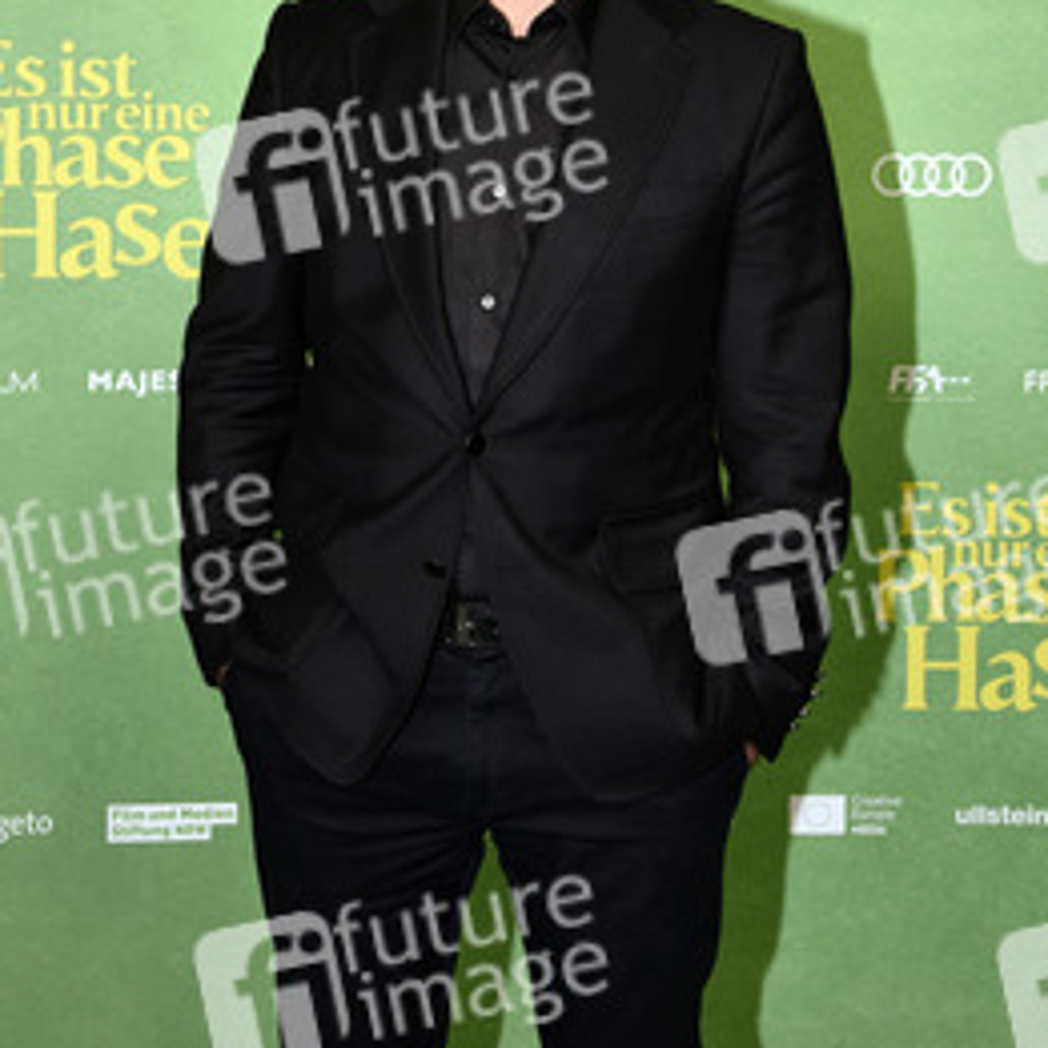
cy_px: 369
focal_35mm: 65
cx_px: 518
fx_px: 2226
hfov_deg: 26.5
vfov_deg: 26.4
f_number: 6.3
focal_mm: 50
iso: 500
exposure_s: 1/125
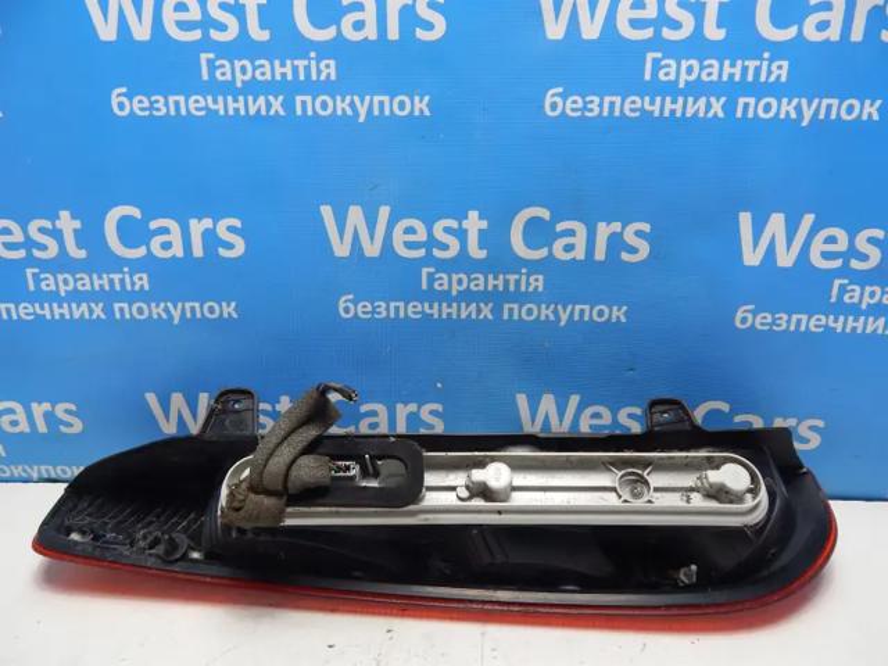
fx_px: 590
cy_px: 333
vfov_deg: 58.9
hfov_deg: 73.9
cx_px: 444
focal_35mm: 23
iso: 160
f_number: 3
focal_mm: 4
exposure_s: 1/30
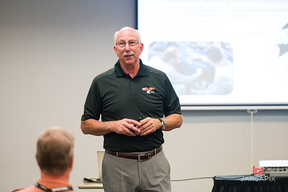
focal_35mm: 180
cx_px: 144
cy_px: 96
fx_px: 1439
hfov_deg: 11.4
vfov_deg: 7.6
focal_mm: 180
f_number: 3.2
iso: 2500
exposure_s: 1/125
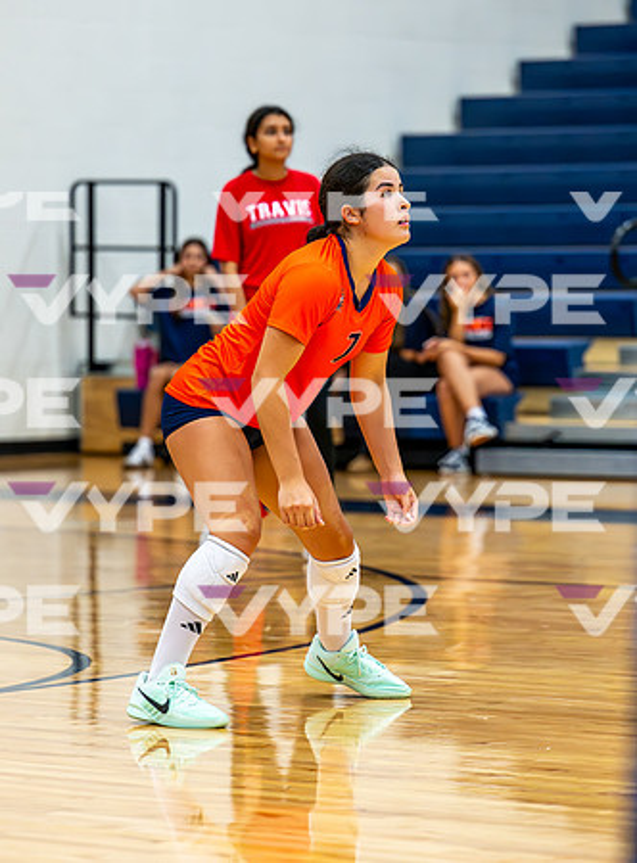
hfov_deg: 7.9
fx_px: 4628
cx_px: 374
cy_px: 449
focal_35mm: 187
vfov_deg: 10.7
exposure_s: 1/800
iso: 3200
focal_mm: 120
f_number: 2.8
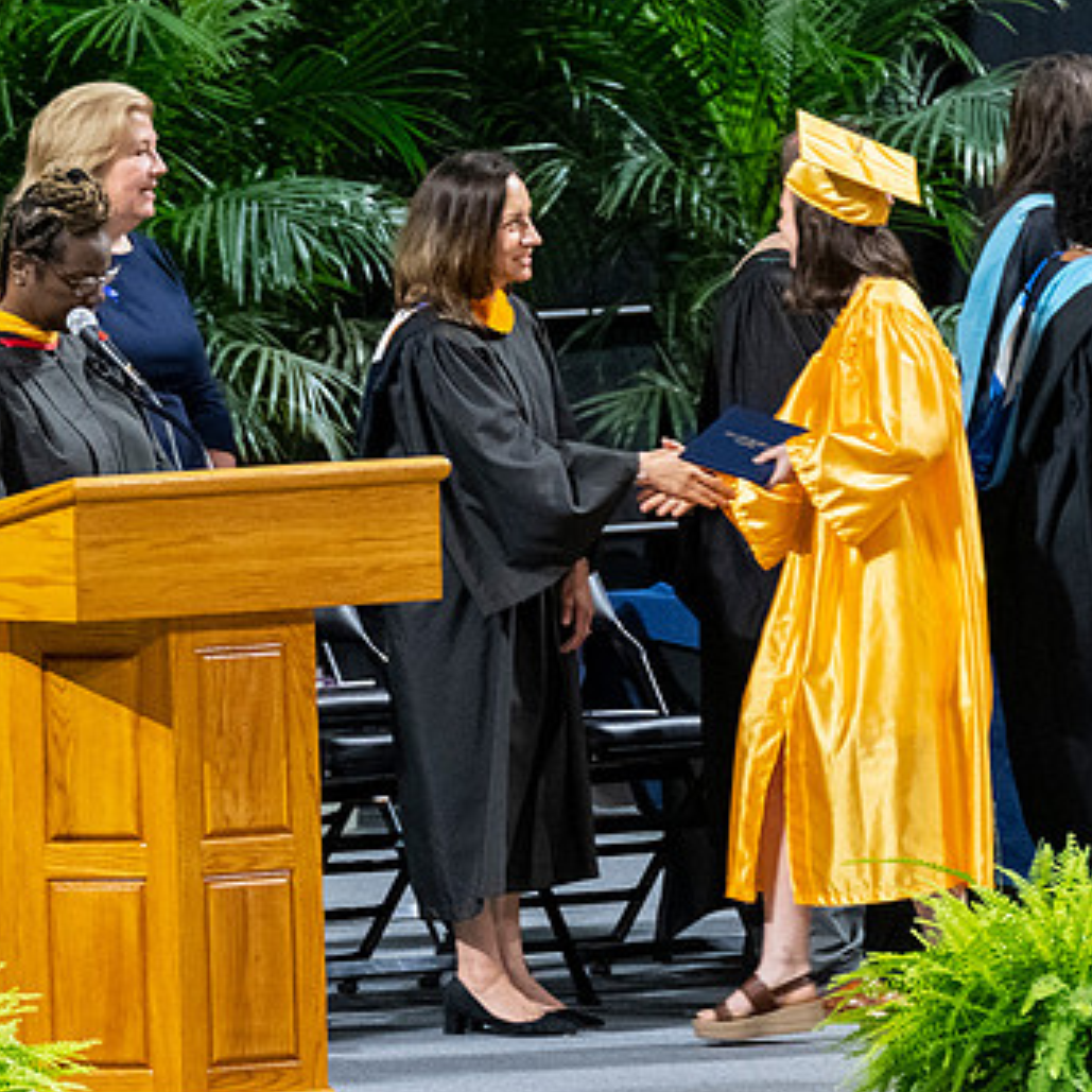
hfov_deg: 3.0
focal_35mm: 581
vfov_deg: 3.0
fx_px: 20736
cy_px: 582
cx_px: 826
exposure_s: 1/200
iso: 2000
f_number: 4
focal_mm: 200
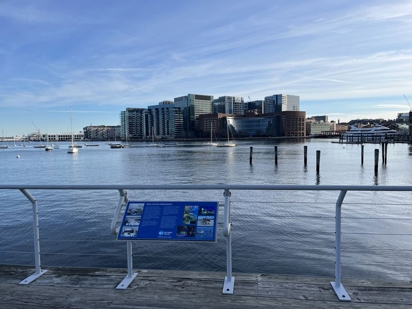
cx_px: 206
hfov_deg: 67.3
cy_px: 154
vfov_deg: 53.1
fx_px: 309
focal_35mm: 26
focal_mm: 5.1
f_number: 1.6
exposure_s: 1/3215
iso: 50
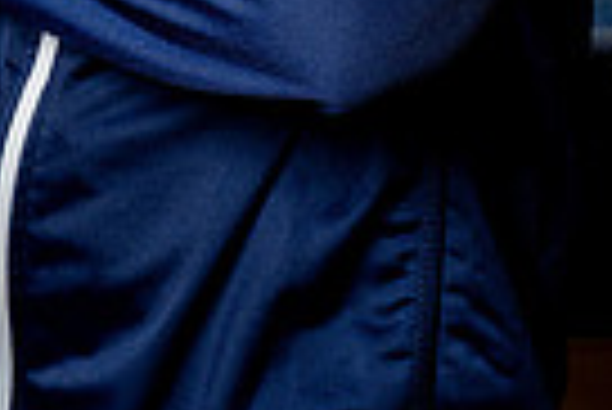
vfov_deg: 7.4
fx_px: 2978
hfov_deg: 11.7
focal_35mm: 175
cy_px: -586
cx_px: 198
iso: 320
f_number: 8
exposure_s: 1/250
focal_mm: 53
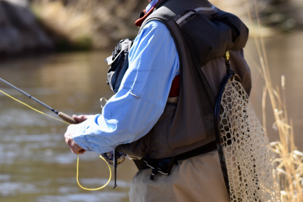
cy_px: 60
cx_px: 15
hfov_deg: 4.2
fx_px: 4176
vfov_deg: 2.8
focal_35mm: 496
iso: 220
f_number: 5.6
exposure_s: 1/500
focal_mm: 200
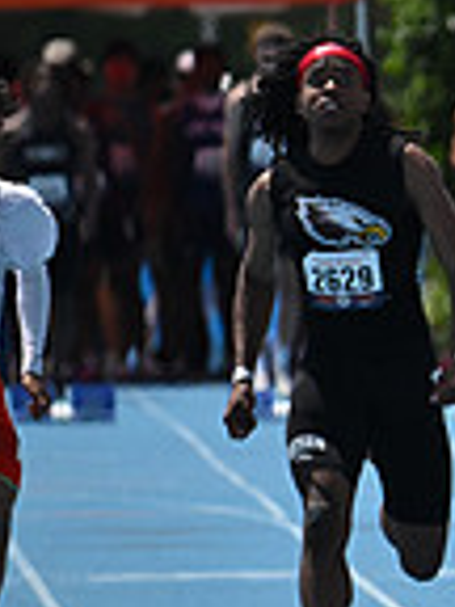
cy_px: 230
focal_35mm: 1551
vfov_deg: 1.3
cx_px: 1209
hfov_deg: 1.0
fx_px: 27182
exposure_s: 1/5000
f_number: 4.5
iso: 640
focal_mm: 400
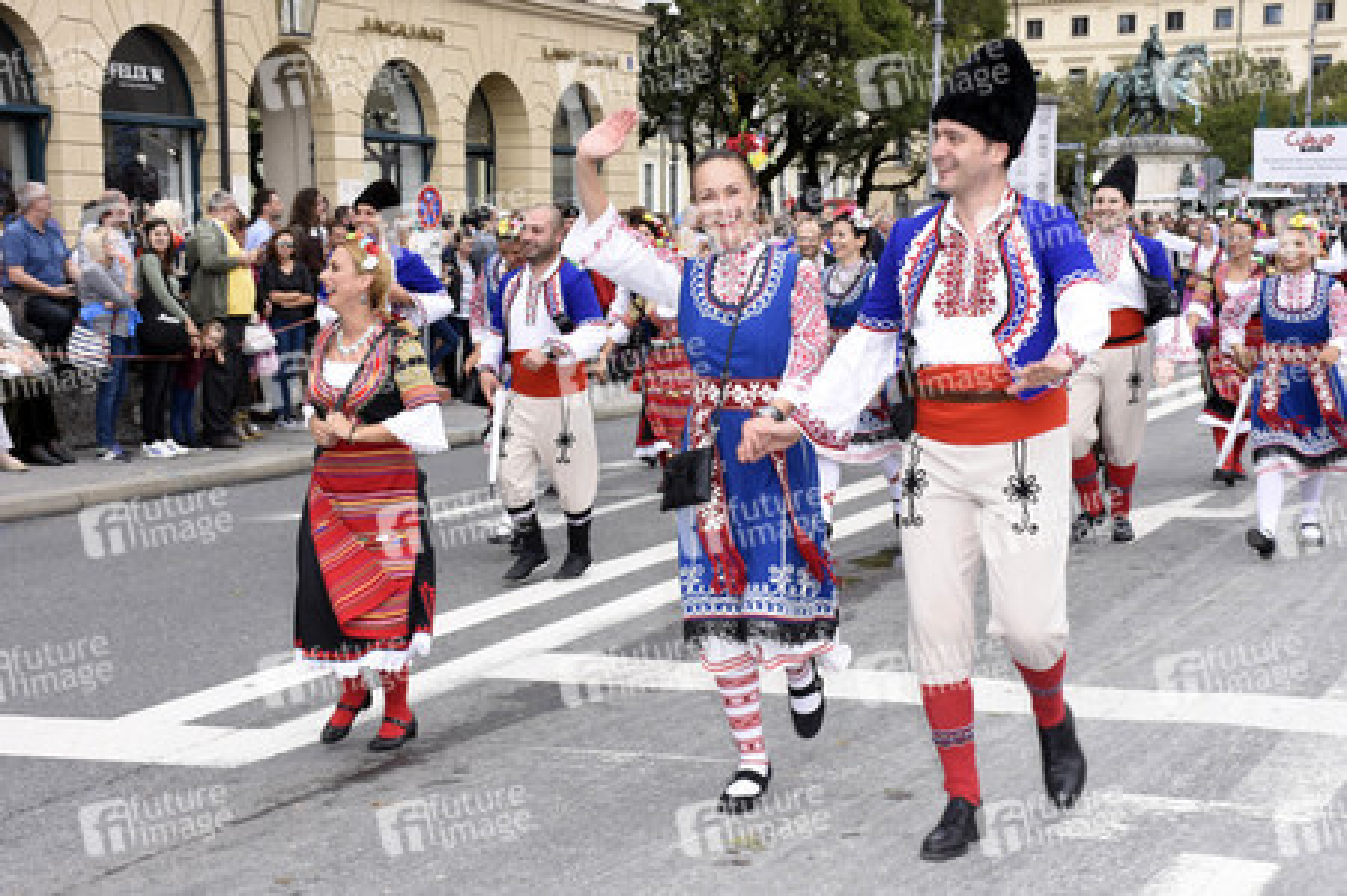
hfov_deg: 33.4
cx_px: 674
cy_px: 448
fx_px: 2243
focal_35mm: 60
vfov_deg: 22.6
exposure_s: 1/125
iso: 200
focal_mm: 40
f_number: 9
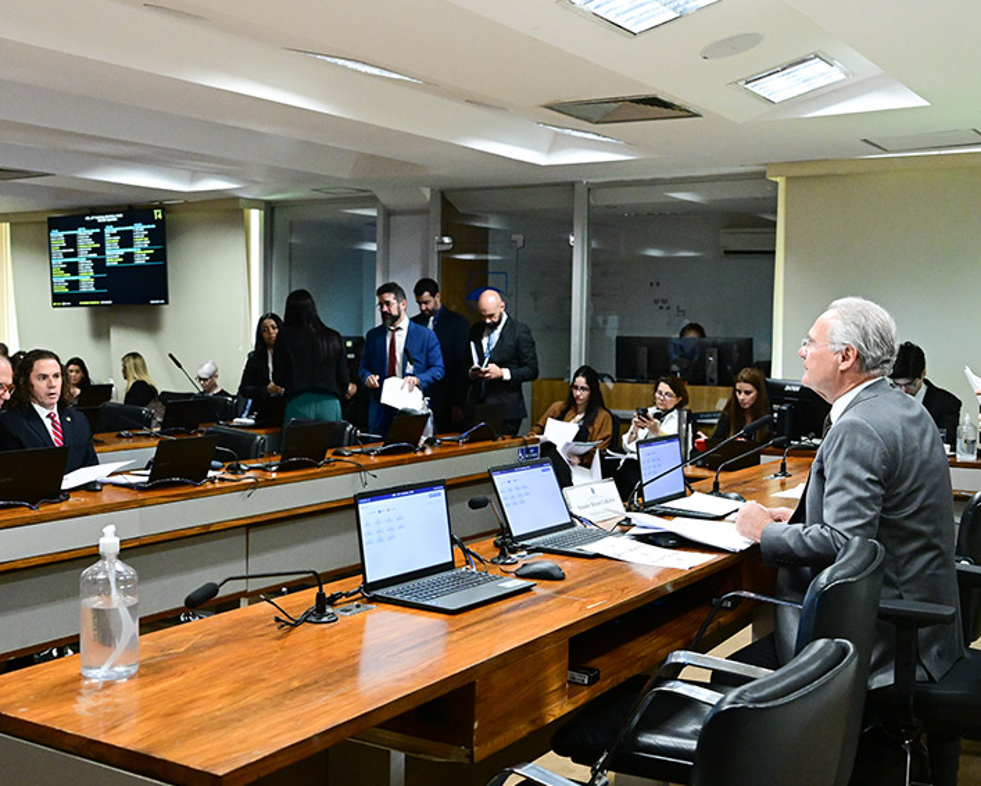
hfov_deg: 44.7
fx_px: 1191
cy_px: 392
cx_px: 425
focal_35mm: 41
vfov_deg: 36.5
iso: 4000
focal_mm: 24
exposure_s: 1/250
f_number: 3.5
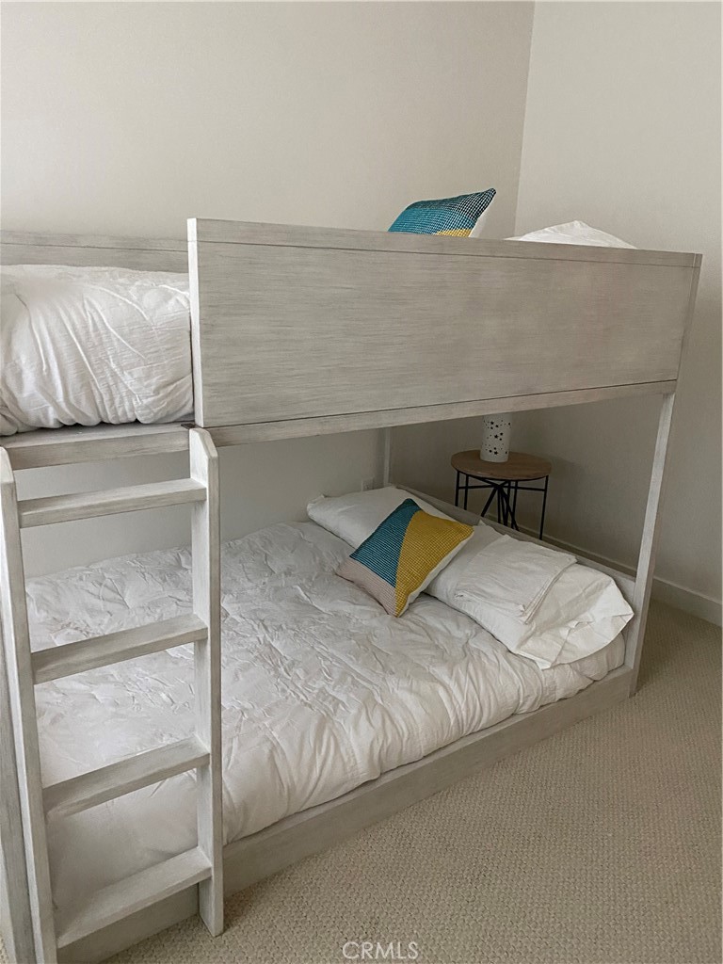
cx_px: 362
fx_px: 724
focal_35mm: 26
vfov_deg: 67.3
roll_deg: -2.2
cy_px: 482
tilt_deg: -14.7
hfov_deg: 53.1
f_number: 1.8
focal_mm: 4.25
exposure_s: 1/60
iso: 400
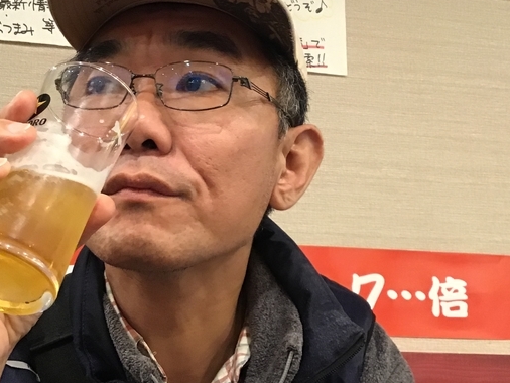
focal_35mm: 49
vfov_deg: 29.7
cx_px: 272
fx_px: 722
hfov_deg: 38.9
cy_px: 178
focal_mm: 3.3
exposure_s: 1/20
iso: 200
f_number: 2.4
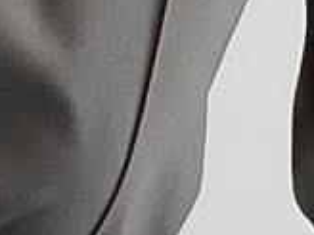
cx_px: 241
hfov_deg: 7.0
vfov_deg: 5.2
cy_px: 235
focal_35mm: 283
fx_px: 2567
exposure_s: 1/85
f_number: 1.8
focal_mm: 3
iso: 64
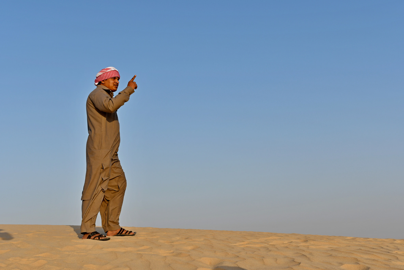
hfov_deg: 42.3
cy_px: 135
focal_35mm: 46
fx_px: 522
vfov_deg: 28.9
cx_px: 202
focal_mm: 31
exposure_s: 1/400
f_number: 8
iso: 100
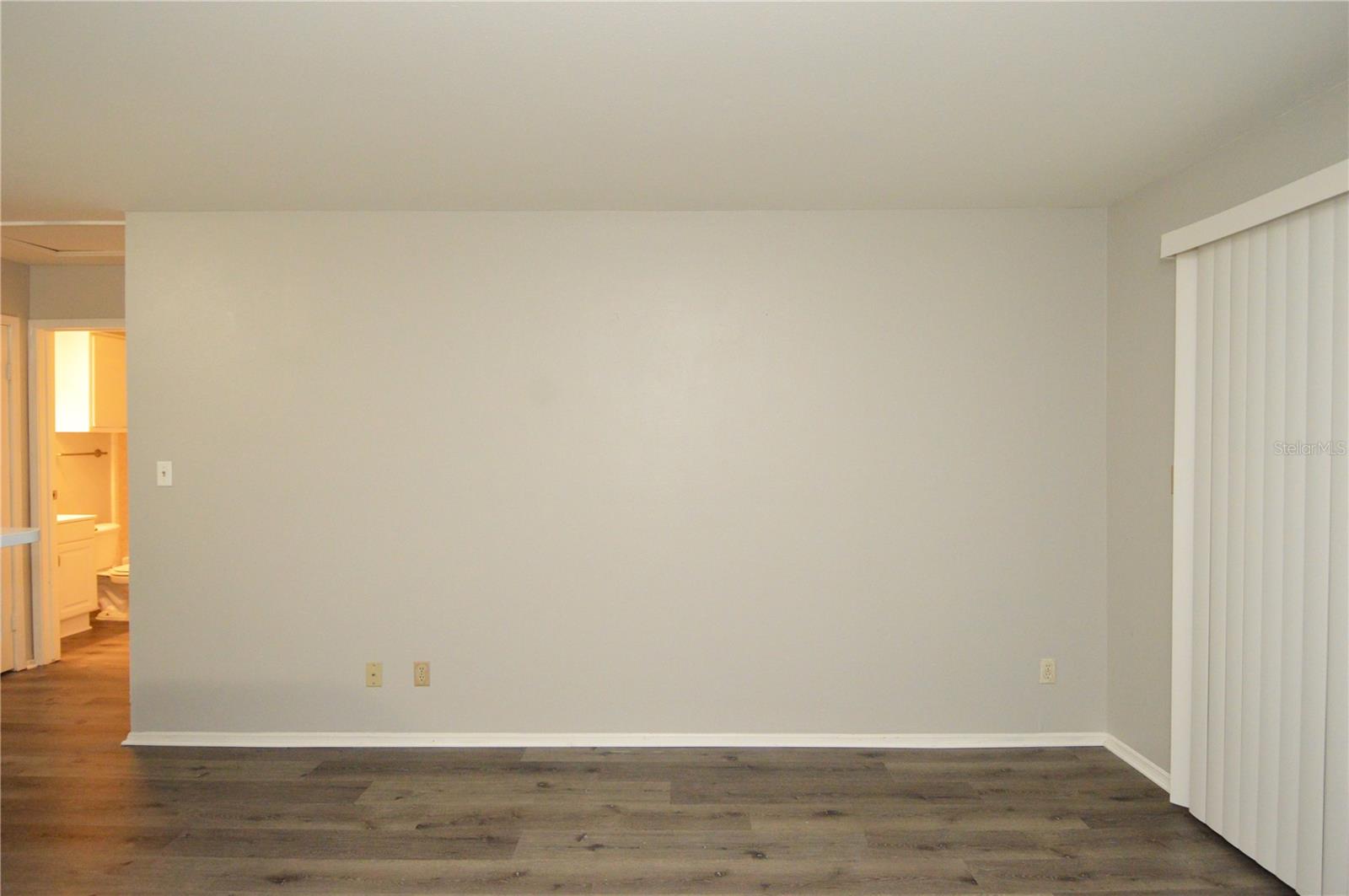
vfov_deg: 67.3
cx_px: 674
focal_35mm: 18
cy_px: 448
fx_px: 674
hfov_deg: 90.1
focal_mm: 12
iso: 2200
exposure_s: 1/60
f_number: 4
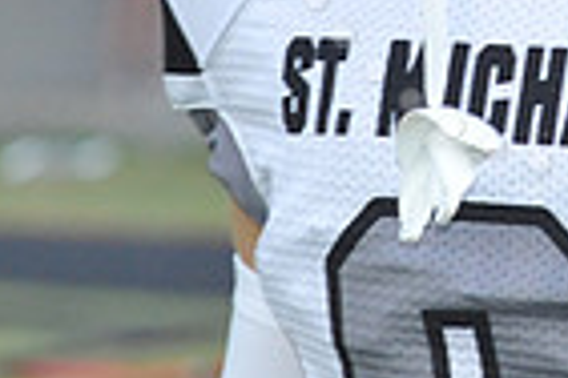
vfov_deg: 2.2
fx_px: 10065
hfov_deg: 3.2
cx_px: 632
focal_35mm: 638
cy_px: -205
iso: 3200
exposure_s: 1/250
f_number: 6.3
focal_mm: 155
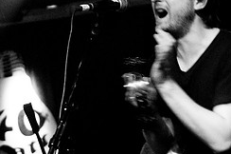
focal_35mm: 107
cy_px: 58
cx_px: -6
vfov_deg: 12.8
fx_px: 686
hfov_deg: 18.6
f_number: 1.8
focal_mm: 30
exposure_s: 1/40
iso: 1000
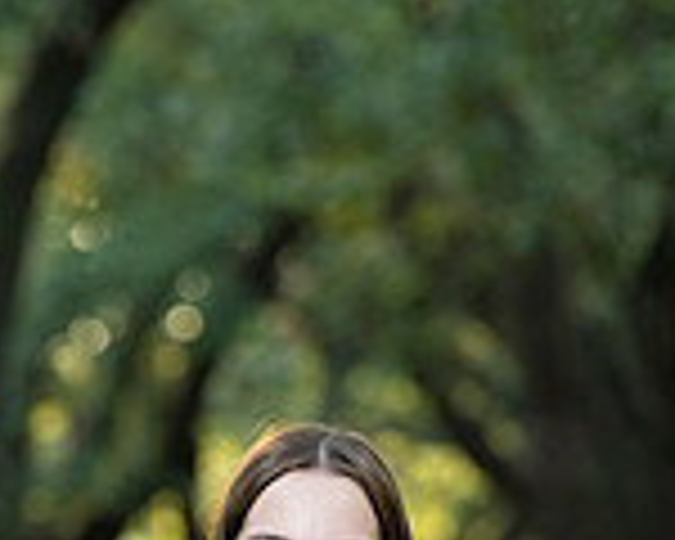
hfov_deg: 3.4
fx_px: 11227
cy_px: 868
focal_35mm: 562
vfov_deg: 2.7
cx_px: 243
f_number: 5.6
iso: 1600
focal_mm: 200
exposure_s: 1/200
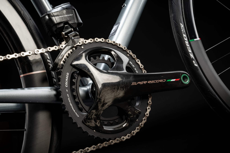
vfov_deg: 19.5
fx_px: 447
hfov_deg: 28.8
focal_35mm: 70
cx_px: 115
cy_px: 76
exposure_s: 1/160
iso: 100
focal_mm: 70
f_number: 18
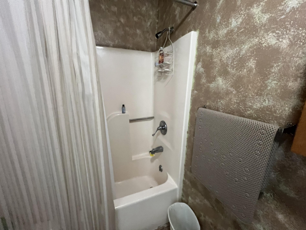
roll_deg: -0.5
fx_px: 115
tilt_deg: -14.8
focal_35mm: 13
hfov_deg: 106.2
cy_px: 115
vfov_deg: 89.9
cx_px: 153
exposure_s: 1/60
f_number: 1.8
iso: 500
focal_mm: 1.57
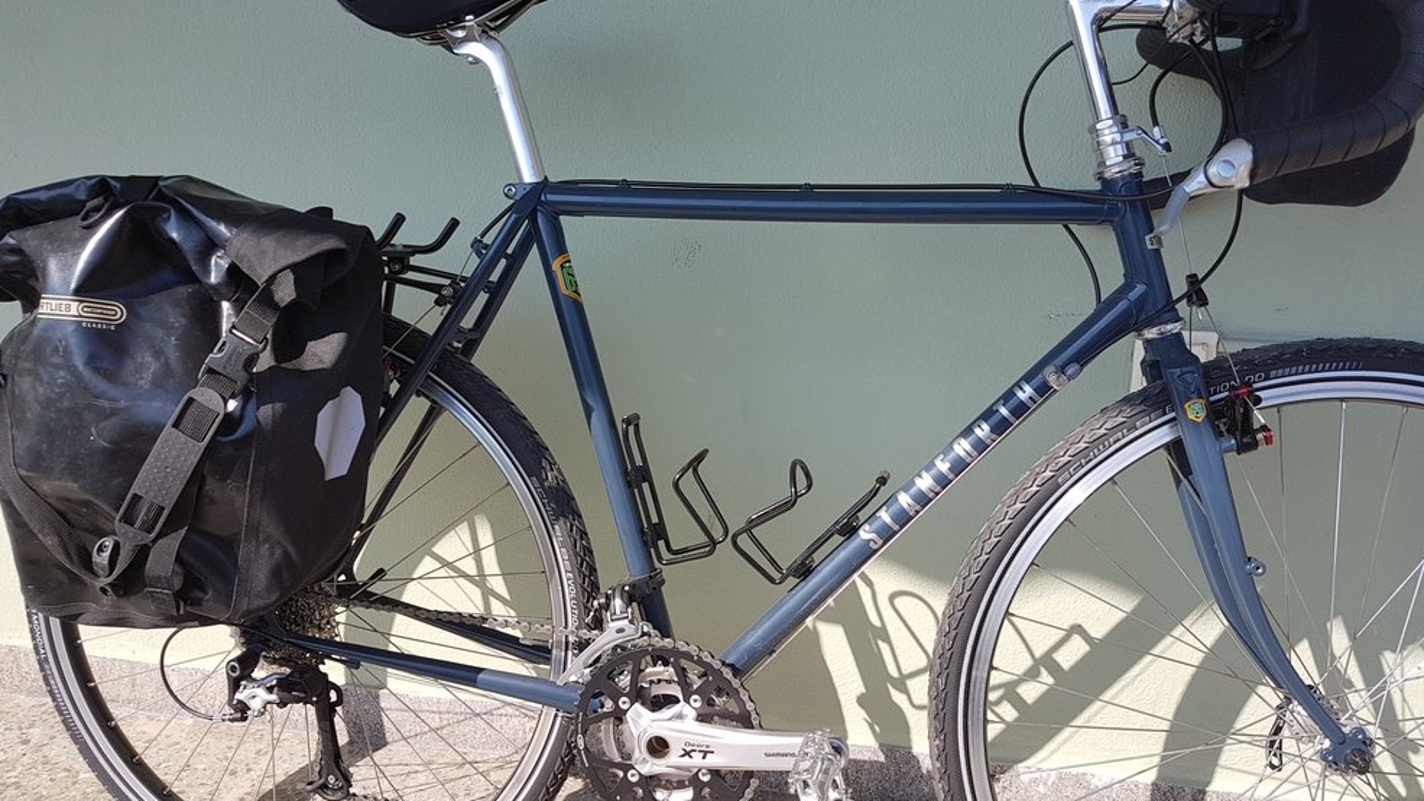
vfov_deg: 40.2
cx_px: 724
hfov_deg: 66.1
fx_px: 1095
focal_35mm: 29
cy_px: 377
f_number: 1.7
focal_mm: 4.2
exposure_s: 1/1224
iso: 40
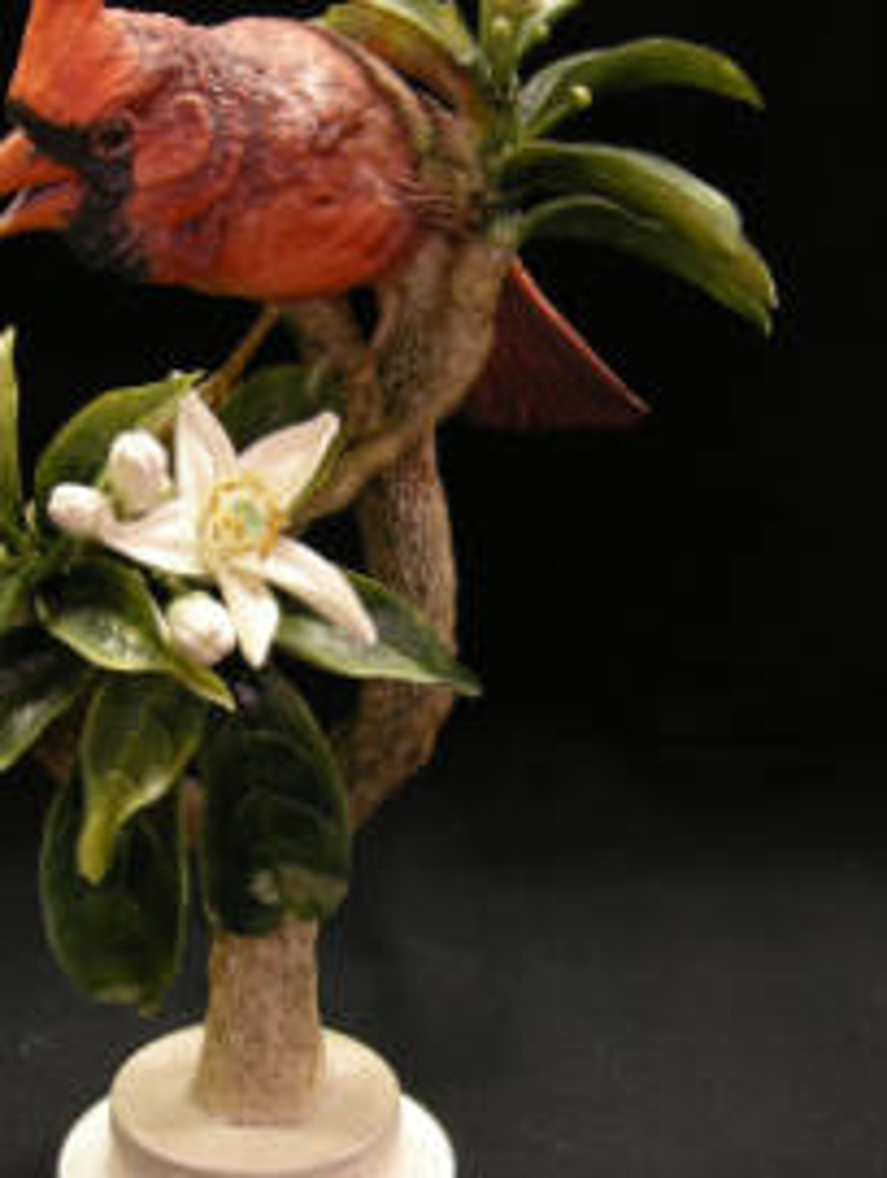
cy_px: 669
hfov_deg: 27.5
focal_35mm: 53
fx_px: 1807
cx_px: 363
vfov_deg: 36.1
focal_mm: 6.8
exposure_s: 1/2
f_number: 4.3
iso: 64
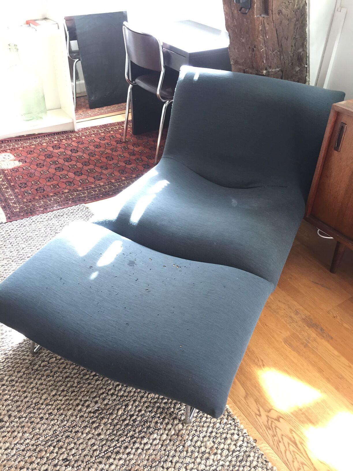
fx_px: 394
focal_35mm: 29
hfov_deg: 48.2
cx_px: 176
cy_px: 236
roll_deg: -2.4
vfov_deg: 61.7
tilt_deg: -38.5
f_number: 2.2
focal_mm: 4.15
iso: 64
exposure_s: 1/33
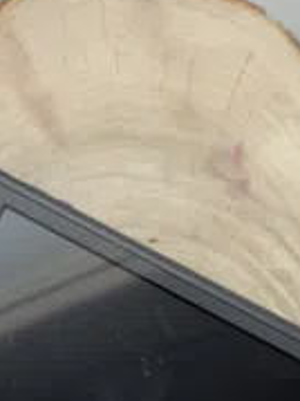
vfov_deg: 13.8
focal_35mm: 143
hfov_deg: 10.4
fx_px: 1654
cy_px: 289
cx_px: 154
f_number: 2.2
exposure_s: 1/121
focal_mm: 7.5
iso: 64
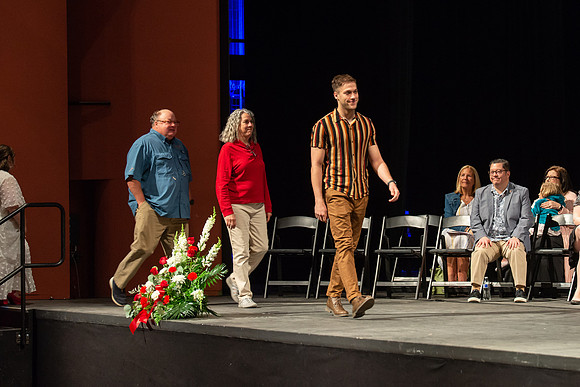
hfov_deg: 17.0
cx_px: 352
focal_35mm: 120
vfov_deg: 11.4
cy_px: 159
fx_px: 1942
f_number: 4
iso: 1600
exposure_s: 1/100
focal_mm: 98
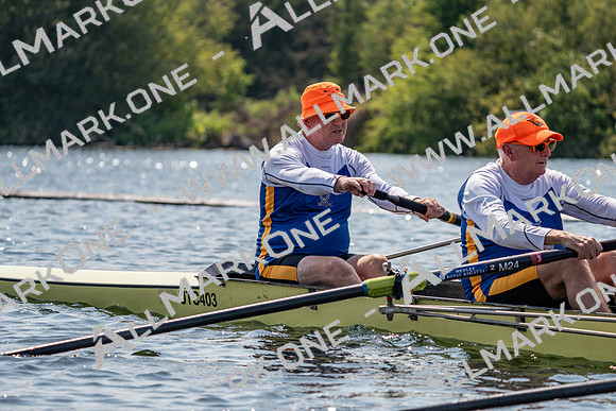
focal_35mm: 200
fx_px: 3423
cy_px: 206
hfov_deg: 10.3
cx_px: 308
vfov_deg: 6.9
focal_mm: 200
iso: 160
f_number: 5.6
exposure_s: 1/1600
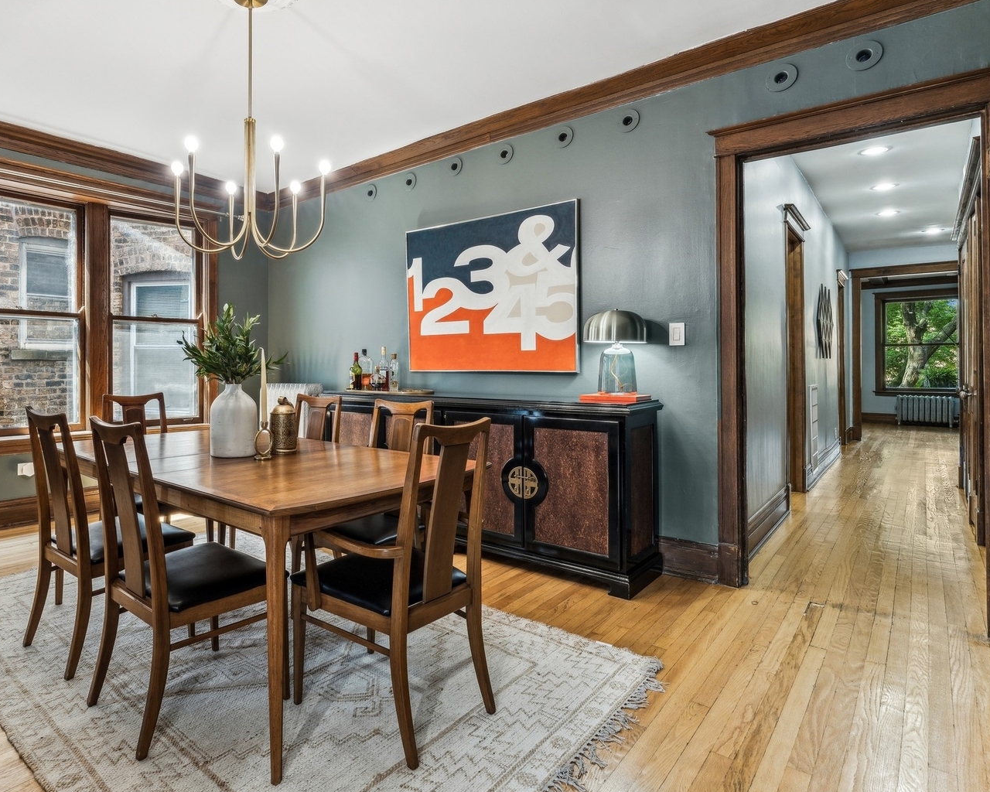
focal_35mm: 19
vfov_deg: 70.8
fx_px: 557
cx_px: 370
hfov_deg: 81.7
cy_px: 383
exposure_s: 1/20
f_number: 8
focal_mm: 16
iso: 320
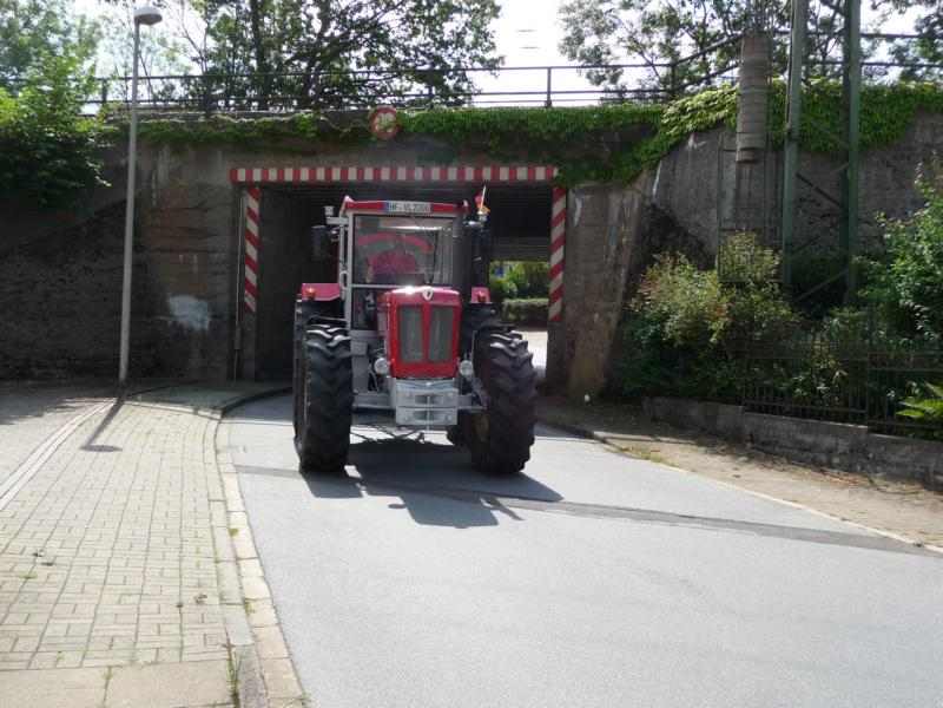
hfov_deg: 49.0
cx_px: 472
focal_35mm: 38
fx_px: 1035
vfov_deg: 37.7
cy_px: 354
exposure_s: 1/400
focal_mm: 6.3
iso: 100
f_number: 3.8
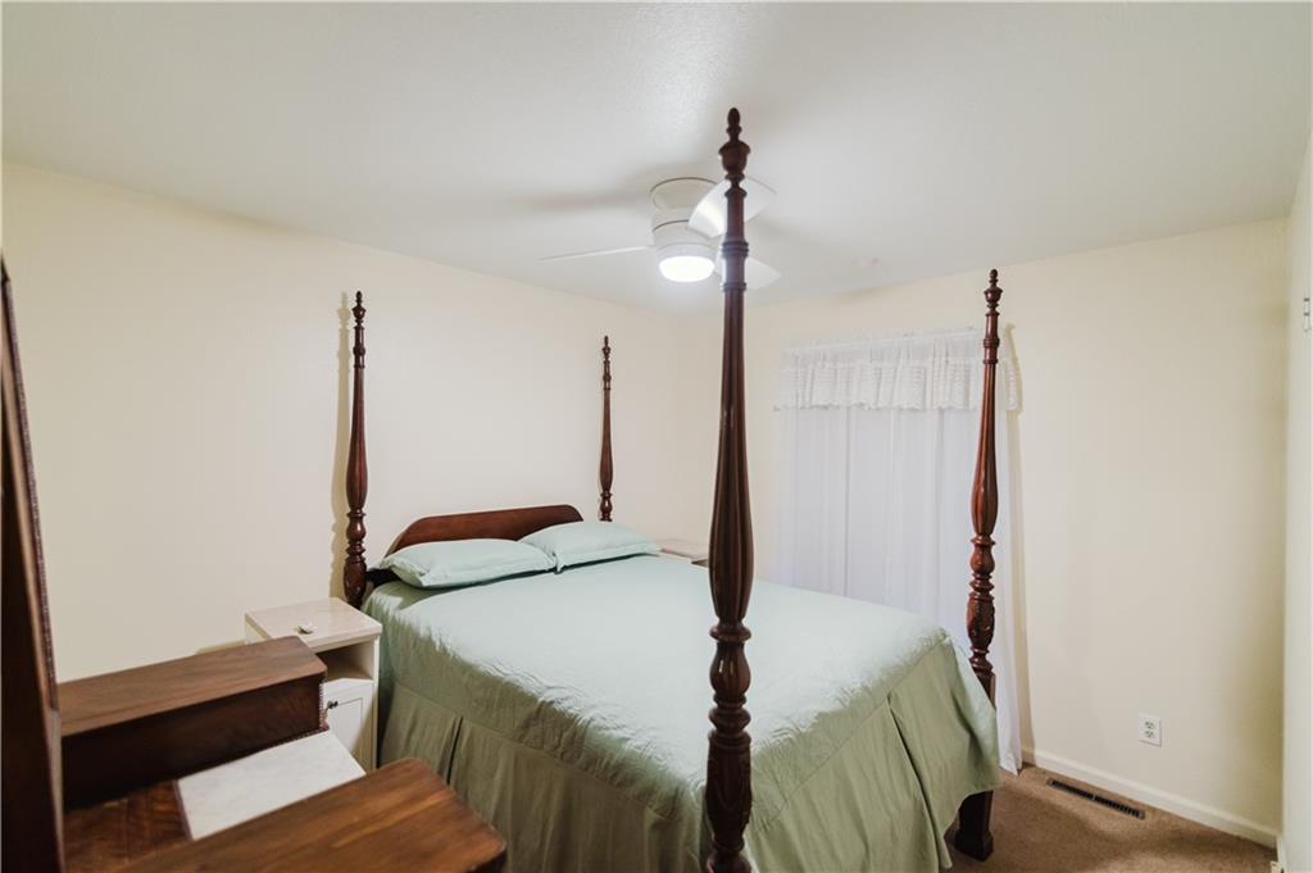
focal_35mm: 16
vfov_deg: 73.7
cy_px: 436
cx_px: 656
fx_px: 583
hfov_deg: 96.8
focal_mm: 16
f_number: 2.8
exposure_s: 1/125
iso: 1000
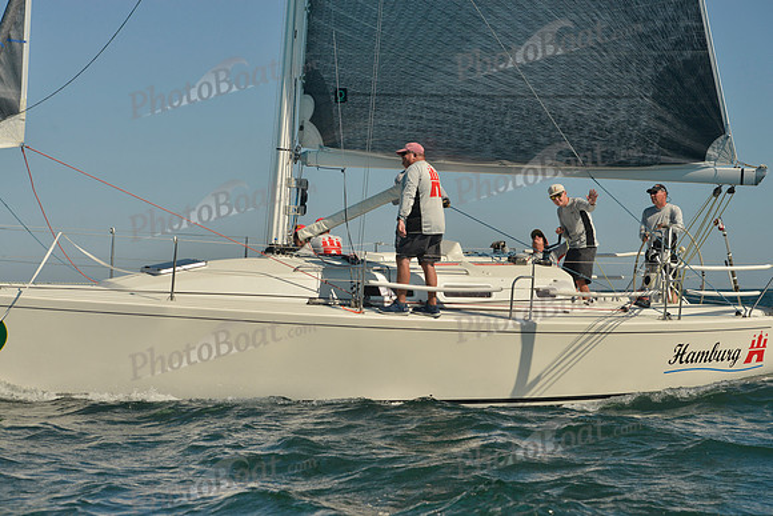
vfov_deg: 17.1
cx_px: 386
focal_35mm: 80
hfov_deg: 25.4
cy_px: 258
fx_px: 1718
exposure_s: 1/1250
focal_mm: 80
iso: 400
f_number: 8
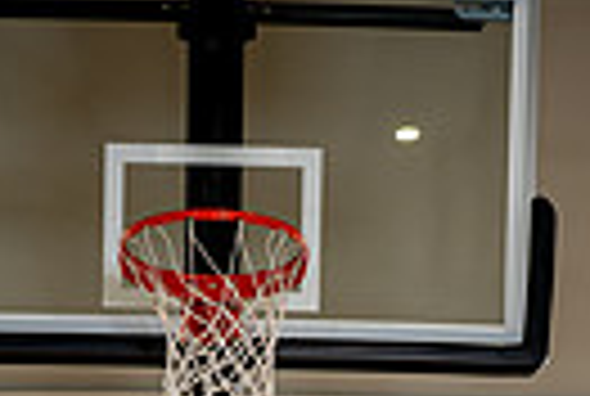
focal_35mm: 96
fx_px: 1577
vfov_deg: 11.4
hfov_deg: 21.2
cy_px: 1008
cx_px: 225
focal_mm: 28
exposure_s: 1/250
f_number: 8
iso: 250
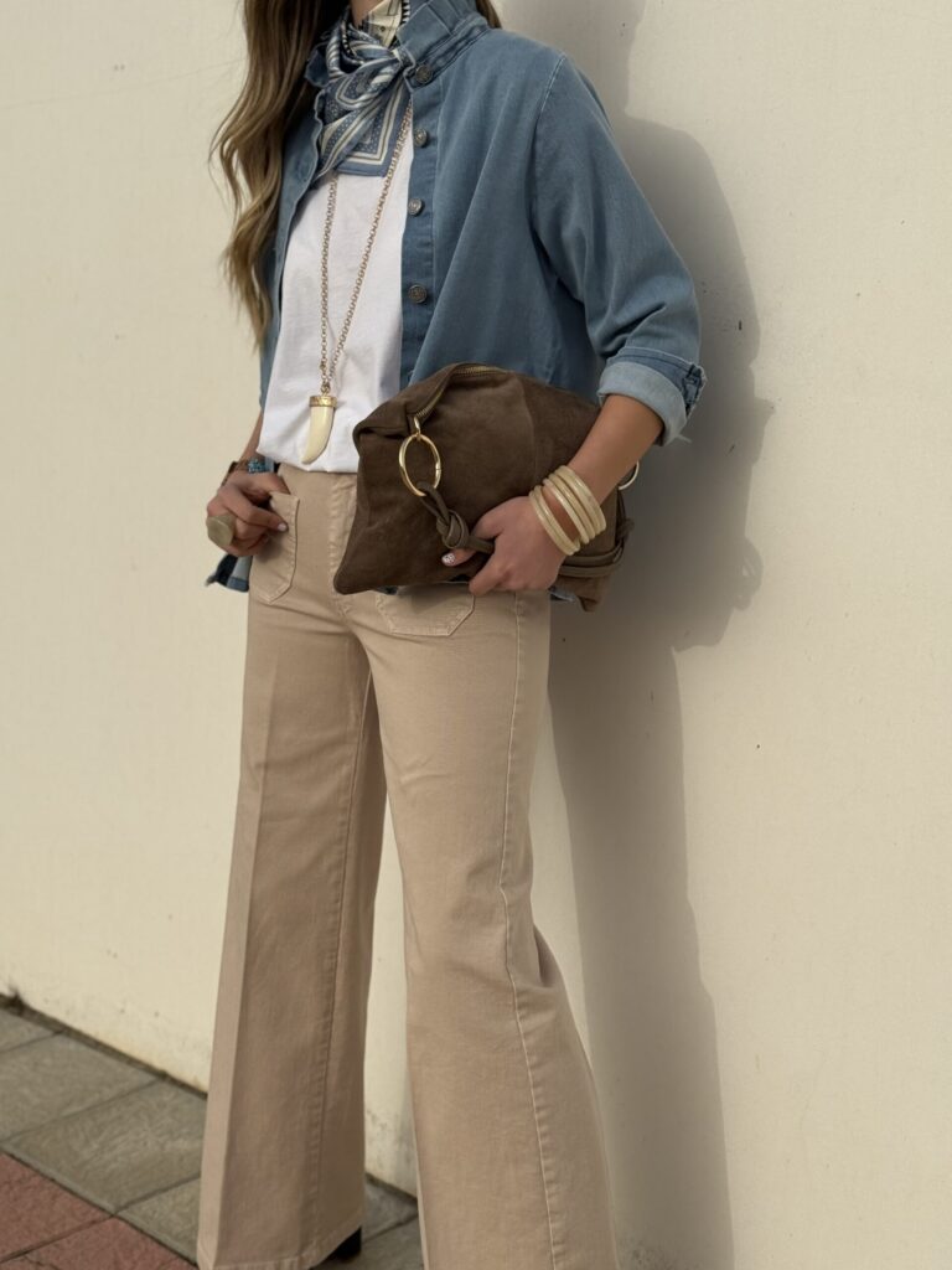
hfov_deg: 30.3
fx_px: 1760
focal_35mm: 48
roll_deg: -1.5
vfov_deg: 39.7
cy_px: 635
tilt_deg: -8.6
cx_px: 476
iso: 80
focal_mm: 6.76
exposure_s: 1/5587
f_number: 1.78
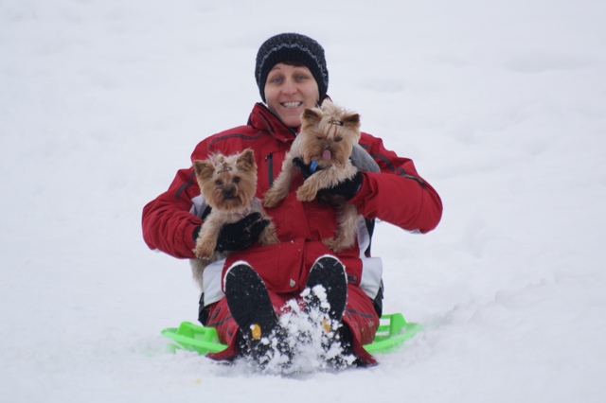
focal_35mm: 450
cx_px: 303
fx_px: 7571
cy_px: 202
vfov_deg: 3.1
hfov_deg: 4.6
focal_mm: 300
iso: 160
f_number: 5.6
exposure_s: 1/500
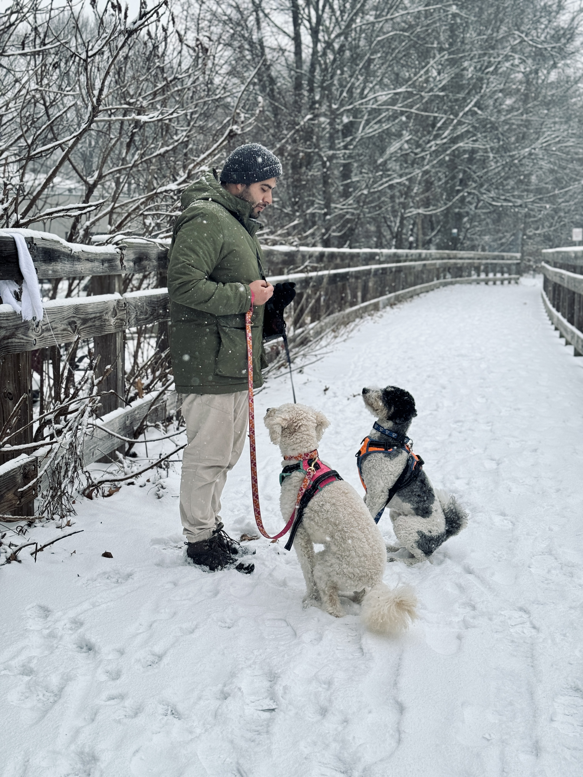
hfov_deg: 30.3
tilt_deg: -6.1
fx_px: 1078
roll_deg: -0.5
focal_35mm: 48
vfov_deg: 39.7
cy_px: 388
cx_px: 292
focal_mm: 6.86
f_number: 1.78
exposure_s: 1/715
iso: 64
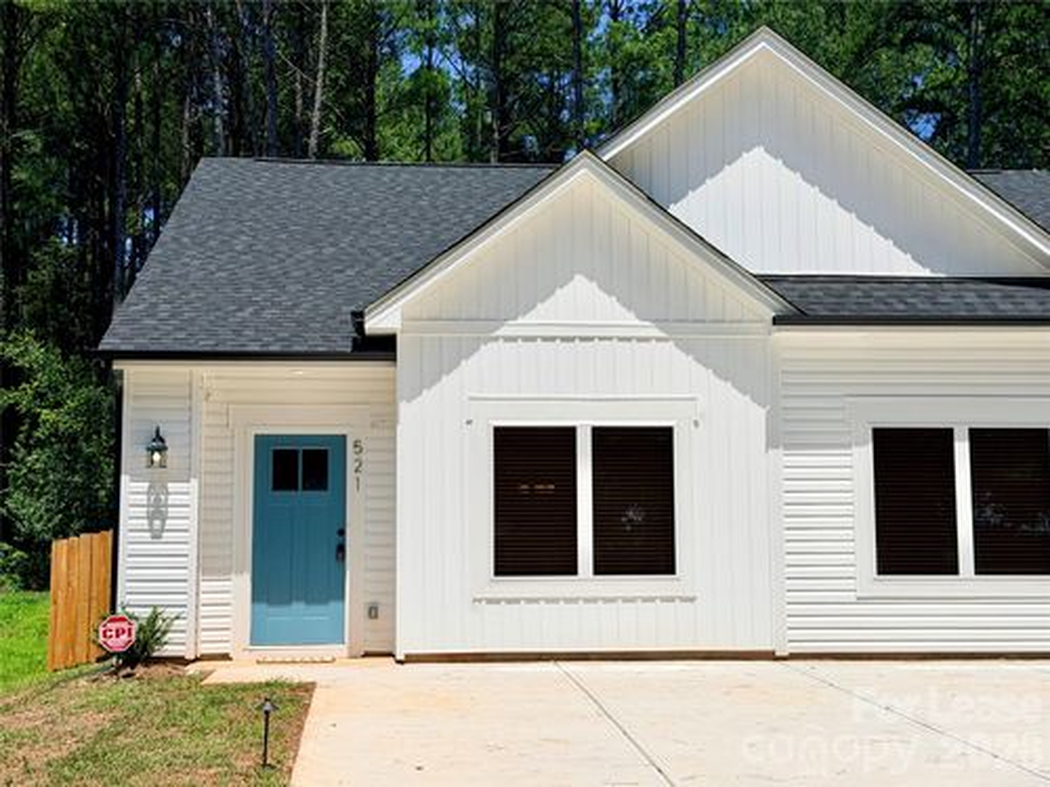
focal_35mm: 48
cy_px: 394
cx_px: 525
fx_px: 1456
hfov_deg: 39.7
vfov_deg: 30.3
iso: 64
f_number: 1.78
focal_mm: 6.76
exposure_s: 1/9901
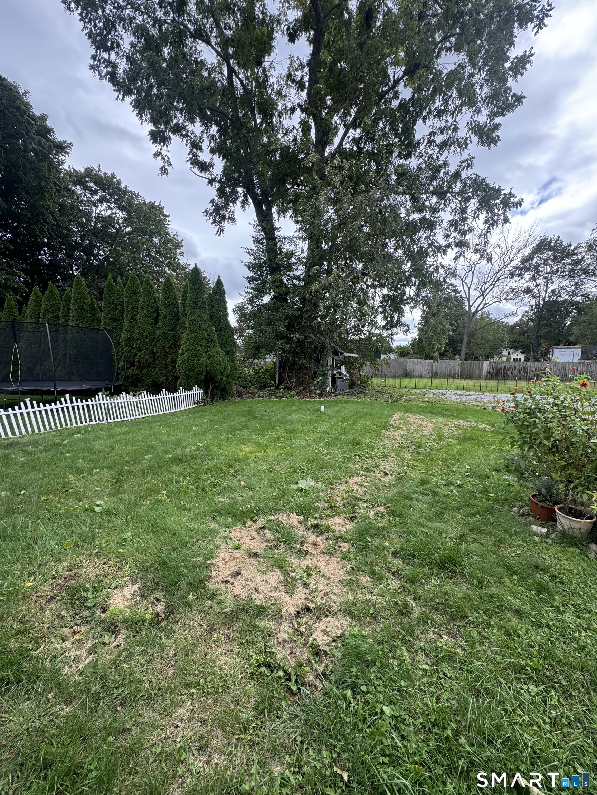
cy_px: 398
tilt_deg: -7.2
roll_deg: -0.4
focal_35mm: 14
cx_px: 298
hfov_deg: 85.7
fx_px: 322
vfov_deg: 102.1
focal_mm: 2.22
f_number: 2.2
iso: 40
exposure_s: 1/344
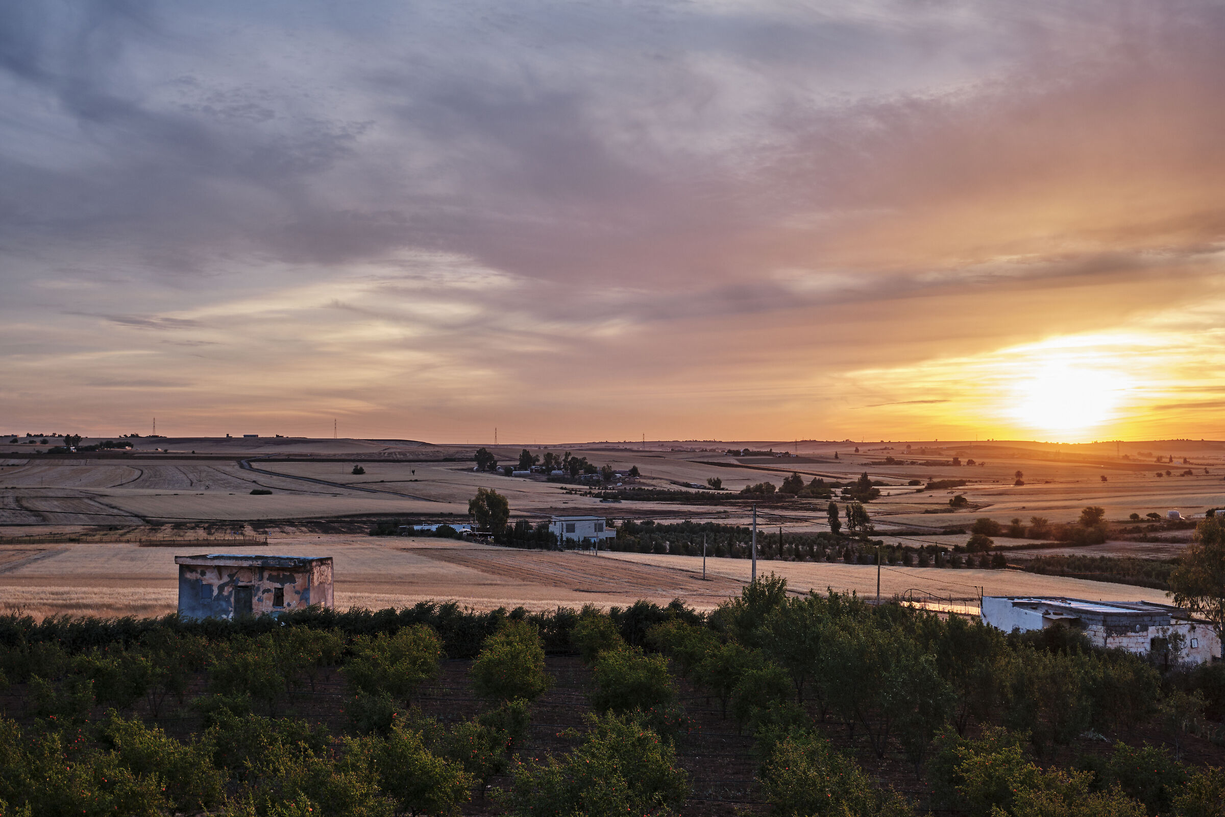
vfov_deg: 33.4
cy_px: 408
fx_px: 1361
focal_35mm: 40
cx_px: 612
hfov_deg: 48.5
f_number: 9
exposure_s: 1/38
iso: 160
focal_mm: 26.4
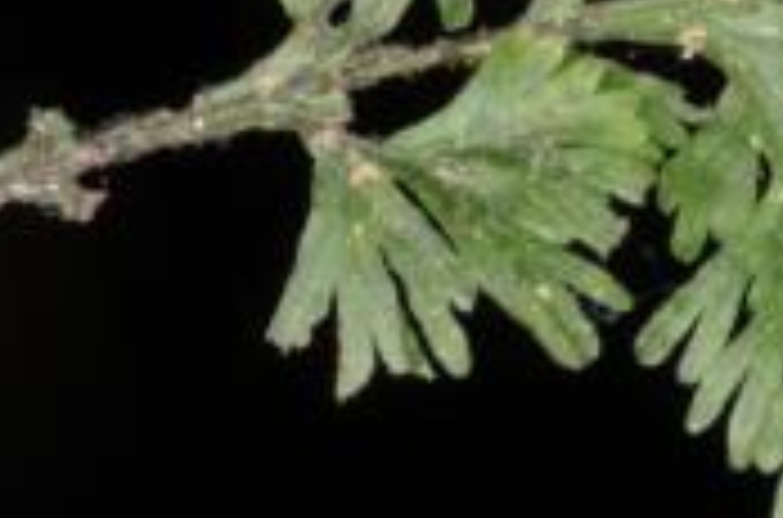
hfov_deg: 6.5
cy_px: -88
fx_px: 6746
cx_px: 1336
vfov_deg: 4.4
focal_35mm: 311
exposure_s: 1/60
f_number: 40
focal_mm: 60
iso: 200
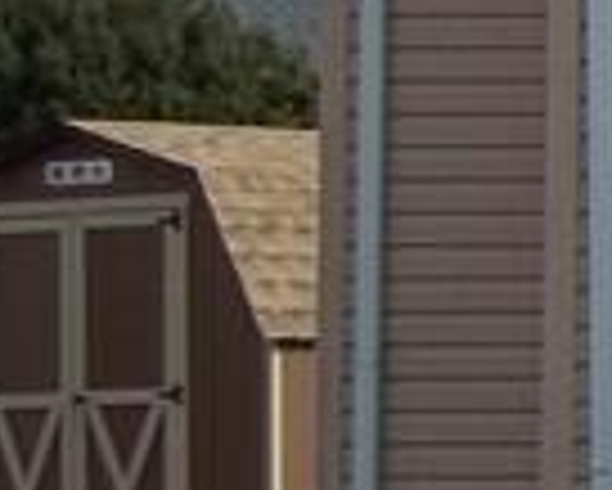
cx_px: 1912
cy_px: -54
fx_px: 6543
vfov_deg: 4.3
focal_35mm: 361
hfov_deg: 5.1
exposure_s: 1/640
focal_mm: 8.8
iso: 64
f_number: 3.6
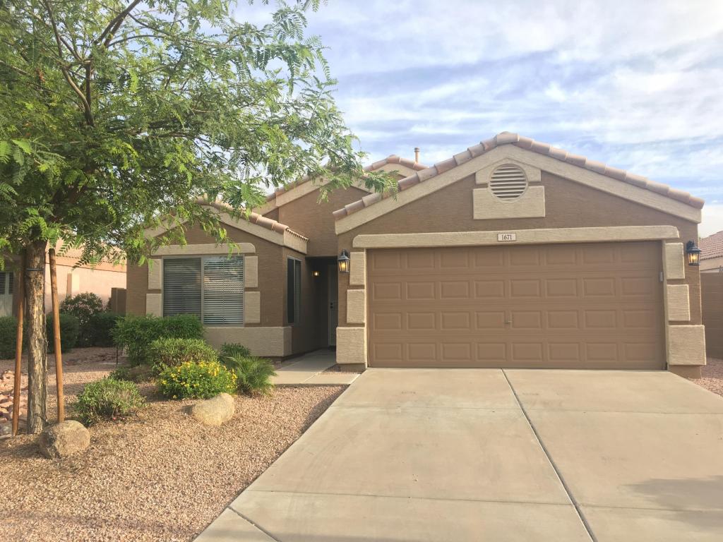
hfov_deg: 61.7
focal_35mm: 29
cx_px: 362
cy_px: 271
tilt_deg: +5.1
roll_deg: +0.0
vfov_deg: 48.2
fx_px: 606
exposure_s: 1/331
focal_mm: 4.15
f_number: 2.2
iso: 25
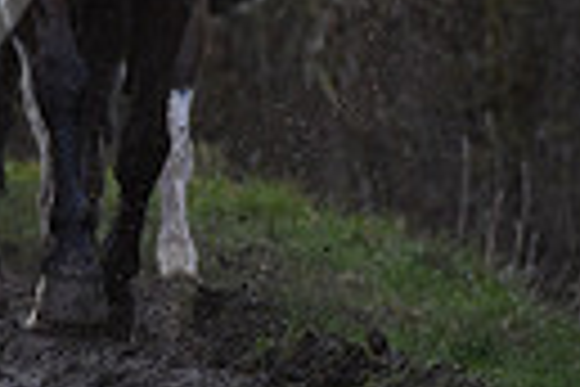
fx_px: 14434
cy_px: -302
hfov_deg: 2.3
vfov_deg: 1.5
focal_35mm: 896
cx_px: -418
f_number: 5.6
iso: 1600
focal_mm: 200
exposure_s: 1/1250
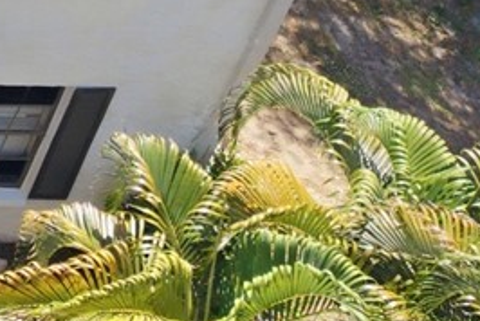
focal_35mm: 150
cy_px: -393
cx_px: -832
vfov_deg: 8.5
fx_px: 2002
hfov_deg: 10.7
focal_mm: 8.7
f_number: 1.8
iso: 290
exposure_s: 1/2000
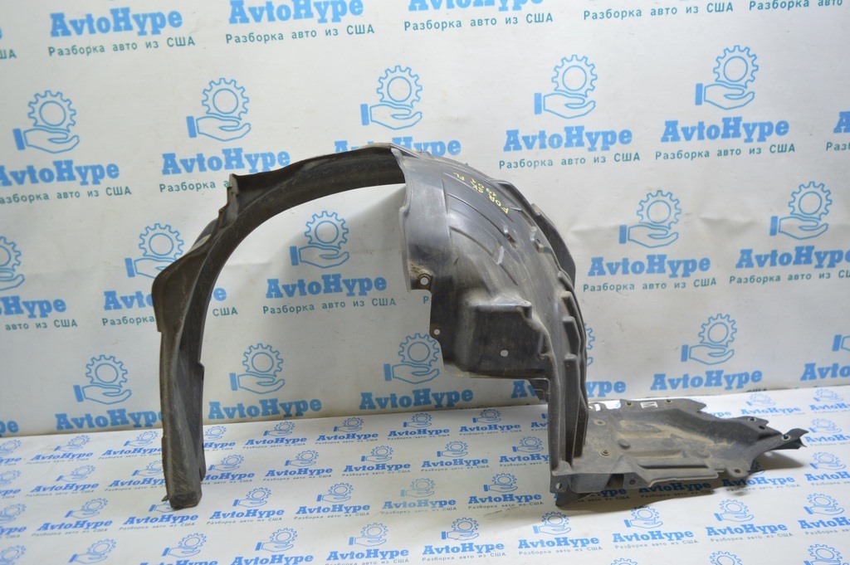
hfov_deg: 67.4
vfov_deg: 47.9
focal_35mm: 27
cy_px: 282
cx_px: 425
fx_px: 637
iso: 400
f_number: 3.5
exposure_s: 1/40
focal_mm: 18
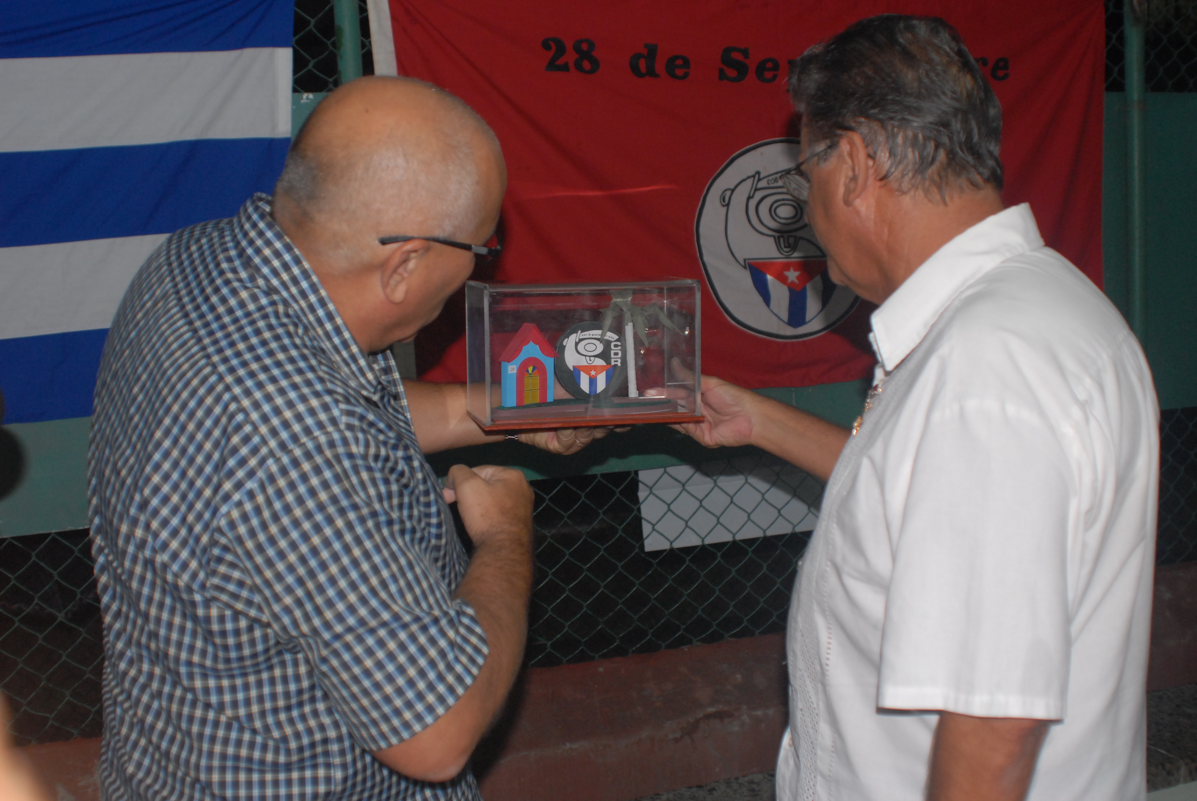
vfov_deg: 32.0
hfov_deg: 46.3
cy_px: 400
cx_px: 598
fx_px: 1398
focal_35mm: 42
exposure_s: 1/250
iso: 500
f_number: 3.5
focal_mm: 28
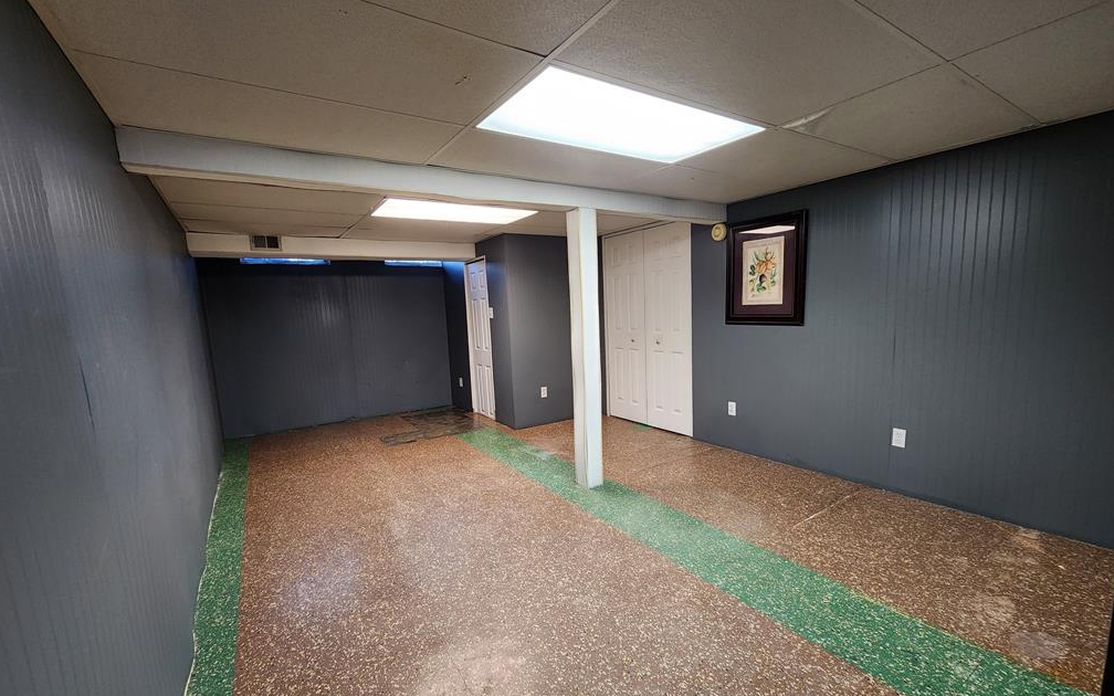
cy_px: 381
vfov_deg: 78.4
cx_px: 553
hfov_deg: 105.3
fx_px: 425
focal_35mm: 14
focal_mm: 2.2
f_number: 2.2
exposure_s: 1/60
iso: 250
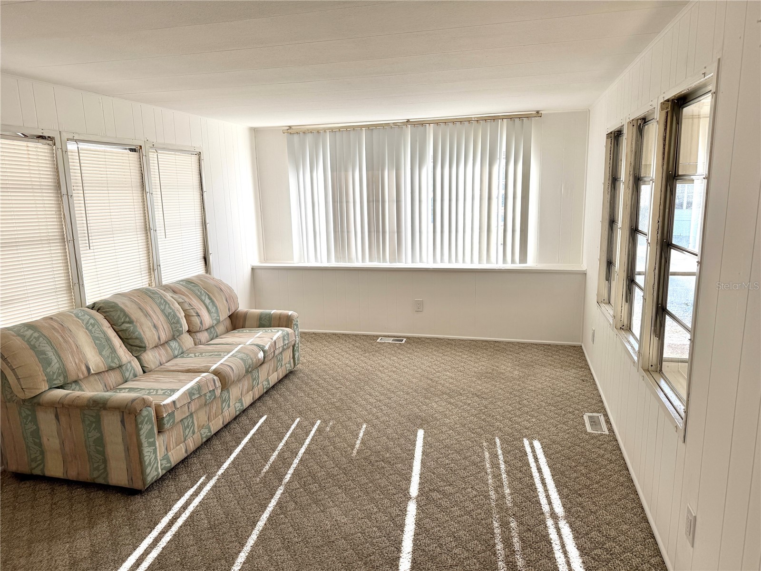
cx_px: 380
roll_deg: +1.2
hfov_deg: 71.6
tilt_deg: -9.9
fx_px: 528
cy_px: 286
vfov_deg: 56.8
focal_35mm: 24
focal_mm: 6.76
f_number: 1.78
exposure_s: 1/689
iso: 80
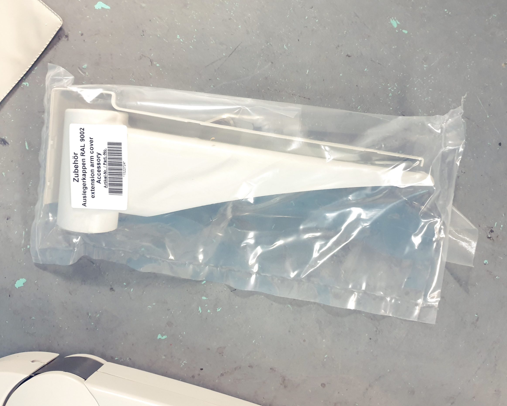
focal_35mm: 28
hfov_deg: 62.2
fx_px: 420
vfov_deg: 51.5
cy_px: 198
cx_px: 255
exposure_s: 1/50
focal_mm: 4.3
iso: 250
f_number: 1.5
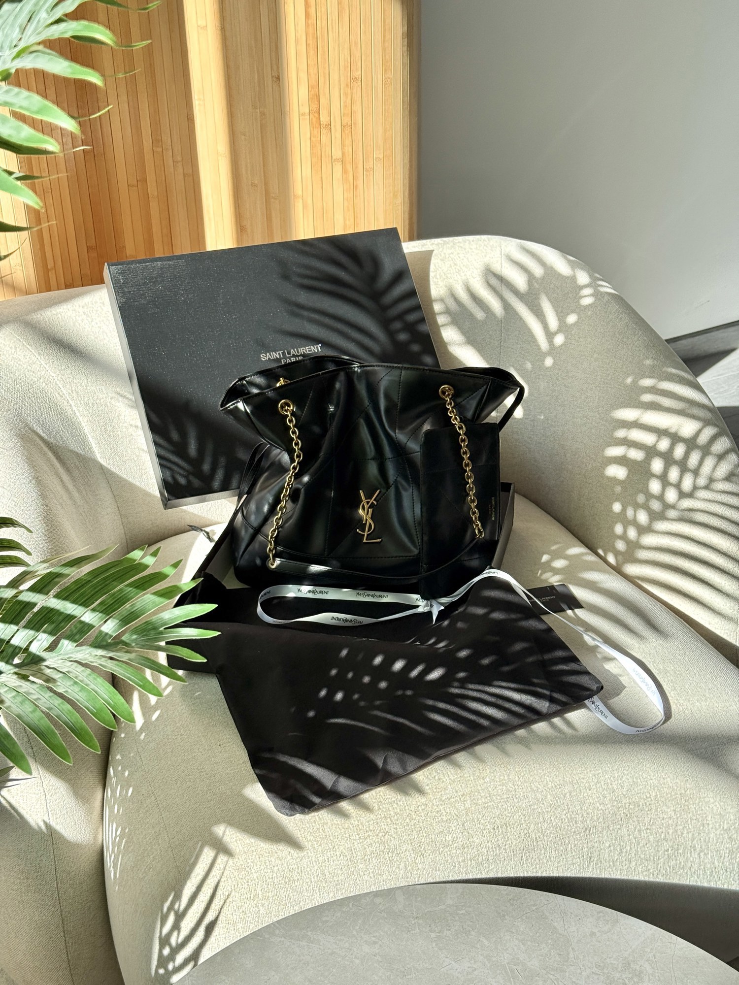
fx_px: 1366
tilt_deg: -27.7
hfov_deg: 30.3
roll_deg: +1.2
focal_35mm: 48
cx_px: 370
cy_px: 492
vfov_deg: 39.7
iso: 80
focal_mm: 6.76
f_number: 1.78
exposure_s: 1/975
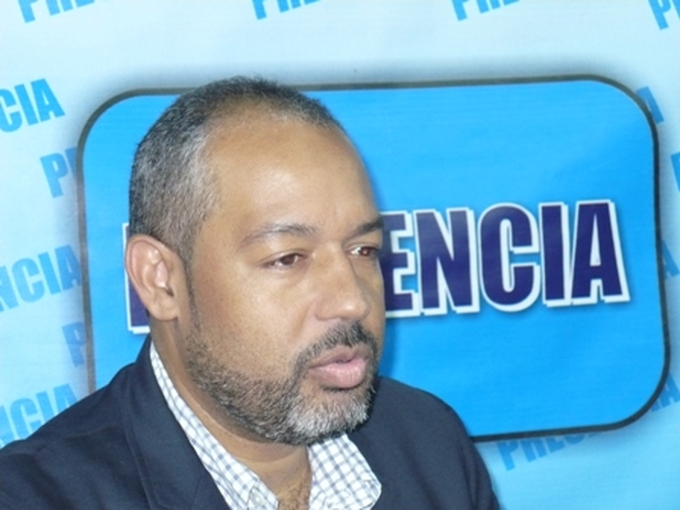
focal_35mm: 118
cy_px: 255
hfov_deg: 16.7
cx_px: 340
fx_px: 2318
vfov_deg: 12.6
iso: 320
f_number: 3.7
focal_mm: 19.4
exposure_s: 1/30
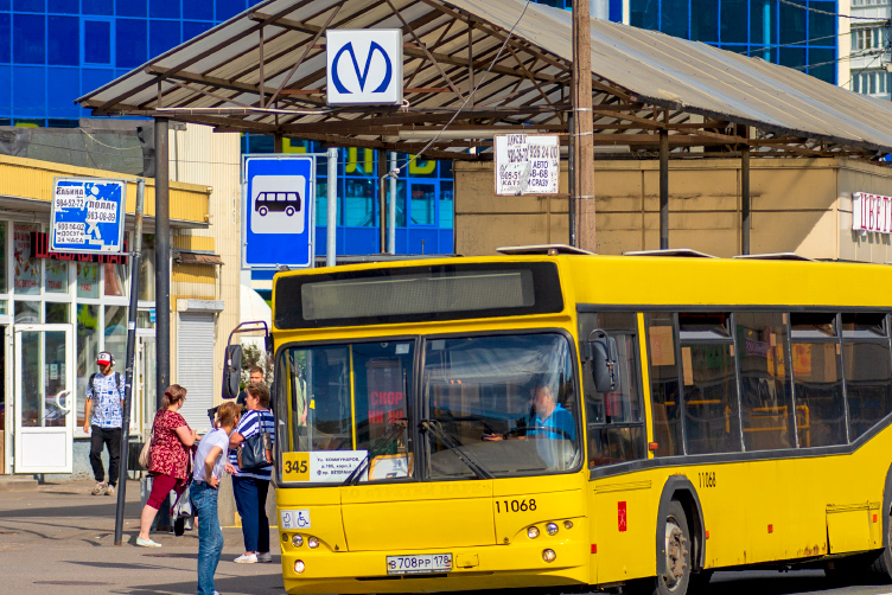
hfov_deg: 11.1
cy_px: 331
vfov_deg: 7.4
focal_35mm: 185
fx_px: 4585
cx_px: 542
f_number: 4
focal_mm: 116
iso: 160
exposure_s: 1/4000
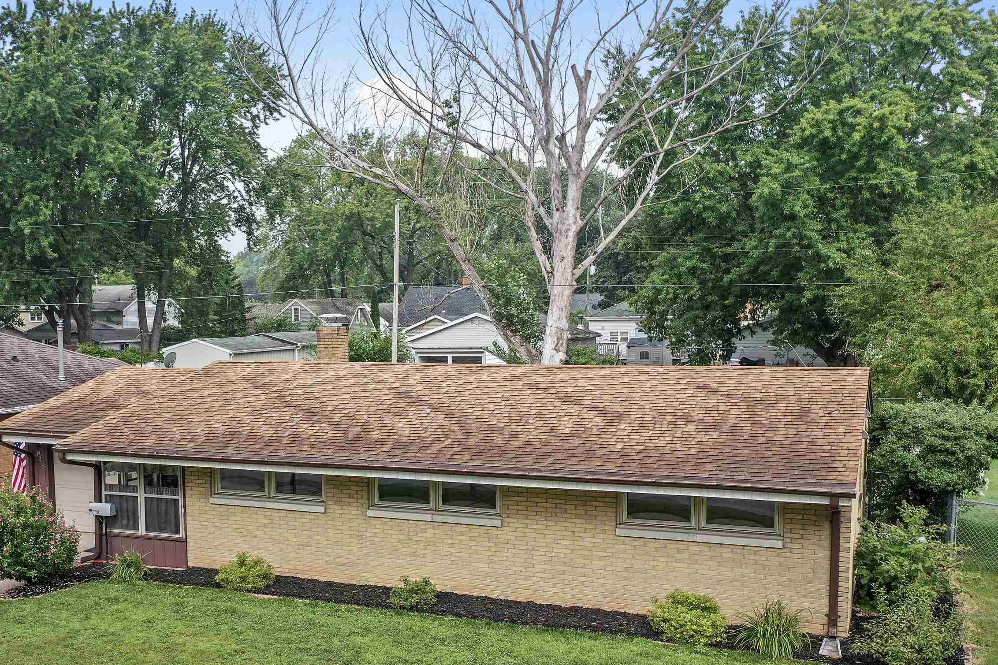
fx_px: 1053
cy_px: 424
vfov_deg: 34.8
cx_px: 363
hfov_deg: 50.1
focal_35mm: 38
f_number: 3.5
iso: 100
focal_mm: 10.26
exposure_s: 1/120
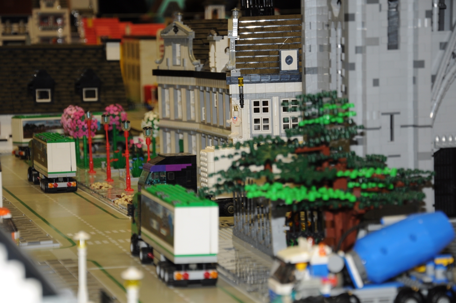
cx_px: 228
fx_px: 1518
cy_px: 152
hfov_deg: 17.1
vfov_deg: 11.4
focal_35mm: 120
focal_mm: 80
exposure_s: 1/13
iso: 200
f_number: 5.3
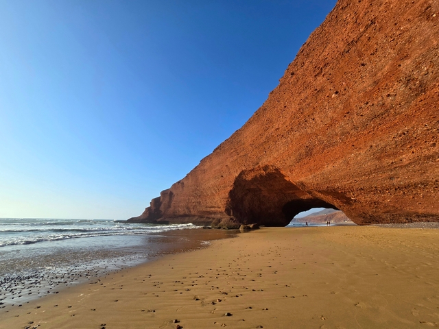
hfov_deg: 106.2
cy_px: 164
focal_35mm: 13
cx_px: 220
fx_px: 165
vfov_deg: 89.9
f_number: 2.2
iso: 50
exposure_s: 1/3333
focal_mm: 2.2
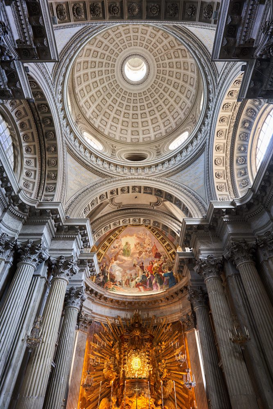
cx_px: 136
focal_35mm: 21
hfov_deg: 59.5
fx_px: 239
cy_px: 204
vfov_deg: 81.2
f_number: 4
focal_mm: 21
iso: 400
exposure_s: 1/10
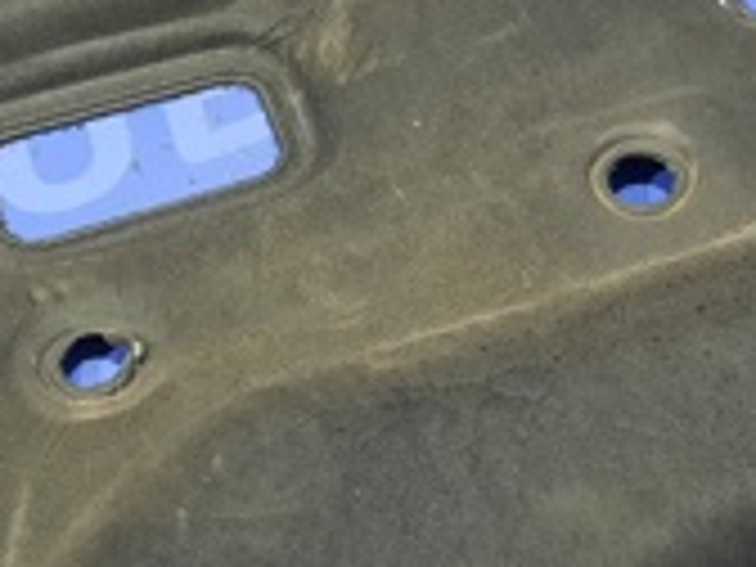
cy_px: 328
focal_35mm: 95
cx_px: 621
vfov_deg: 15.6
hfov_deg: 20.4
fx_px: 2075
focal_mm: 4.6
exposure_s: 1/25
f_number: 2
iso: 400
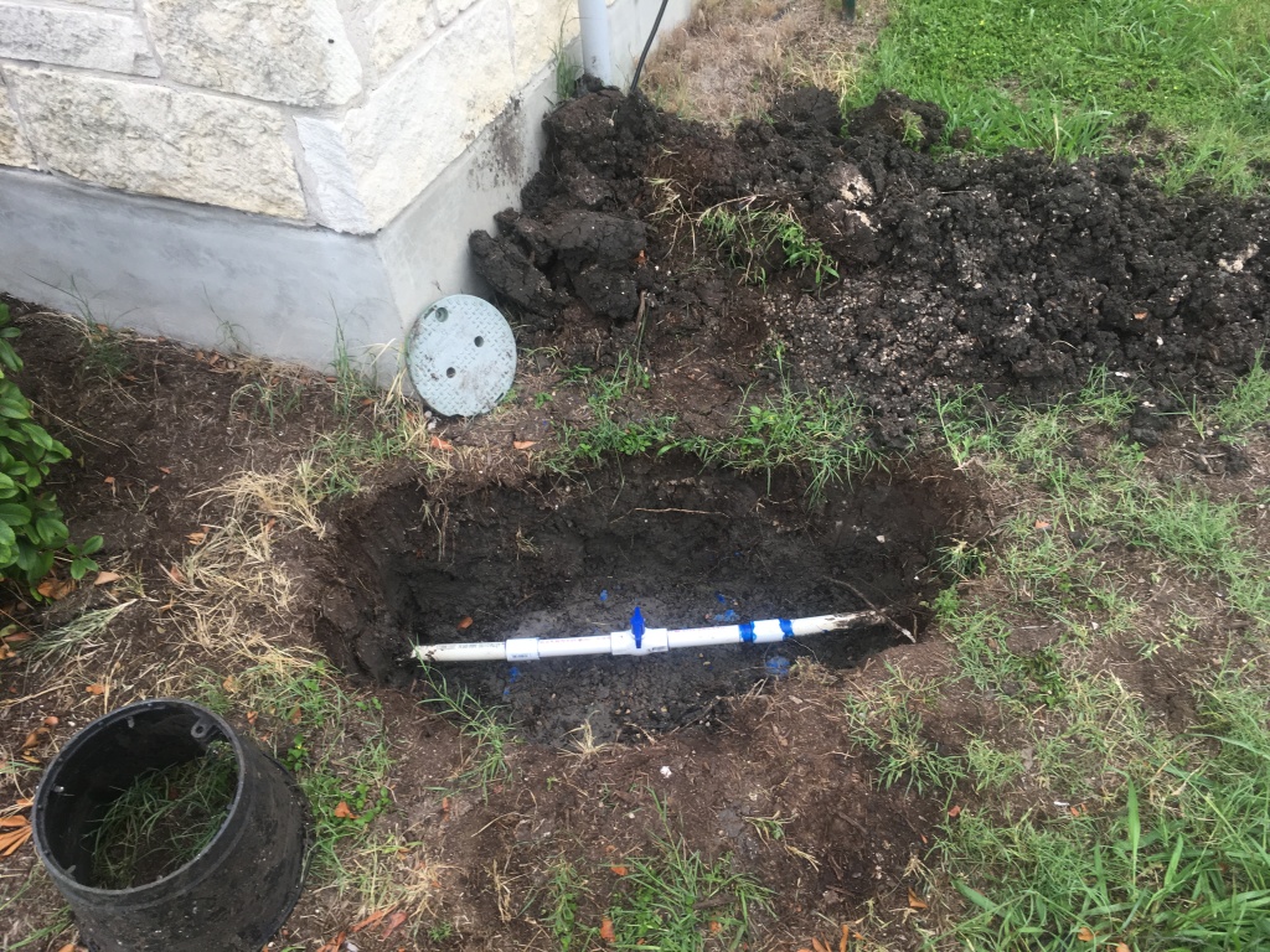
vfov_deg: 48.2
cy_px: 476
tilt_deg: -44.3
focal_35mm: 29
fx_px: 1064
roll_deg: +4.5
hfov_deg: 61.7
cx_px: 635
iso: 32
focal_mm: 4.15
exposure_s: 1/120
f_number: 2.2
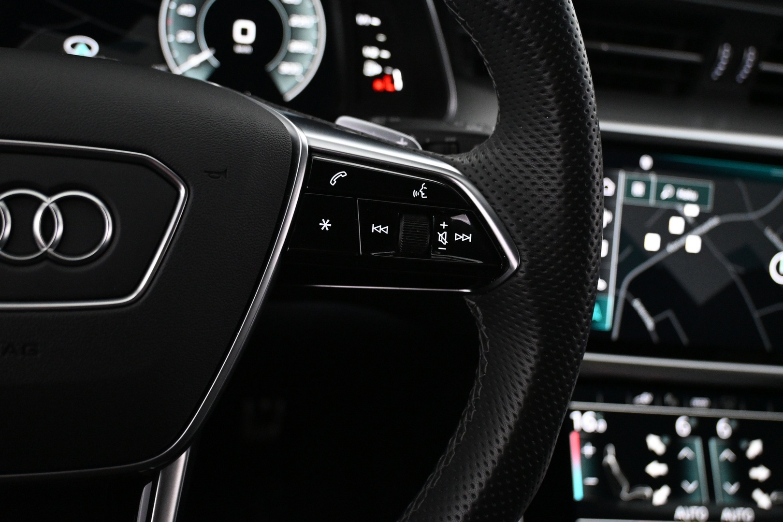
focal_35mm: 34
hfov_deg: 55.1
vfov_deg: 38.4
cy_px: 261
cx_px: 392
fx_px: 750
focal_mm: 23
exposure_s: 1/80
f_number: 4.2
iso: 4000
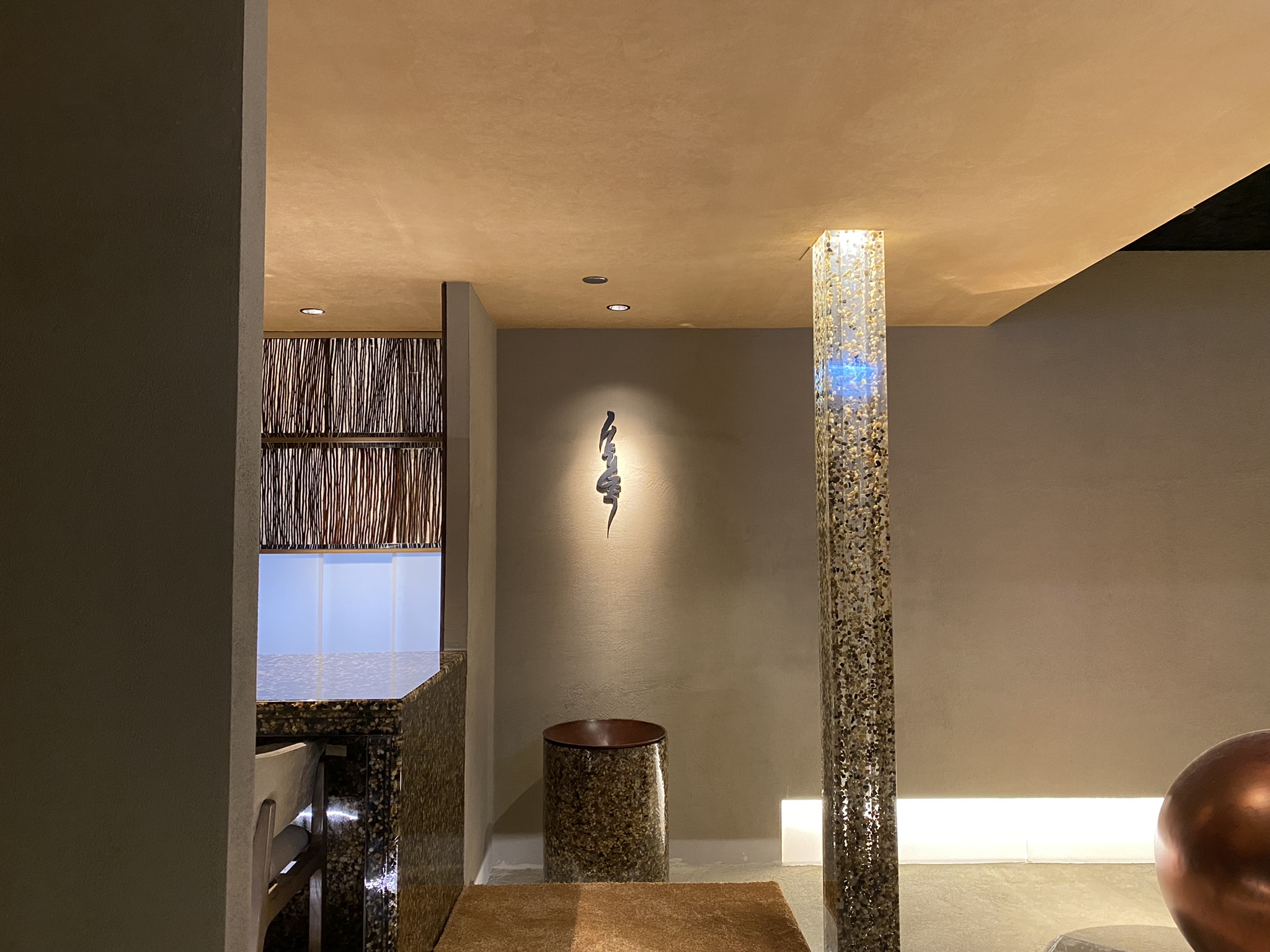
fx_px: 954
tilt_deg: +2.8
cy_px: 476
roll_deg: -0.3
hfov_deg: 67.3
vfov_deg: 53.1
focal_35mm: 26
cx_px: 635
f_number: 1.8
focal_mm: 4.25
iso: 400
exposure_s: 1/33
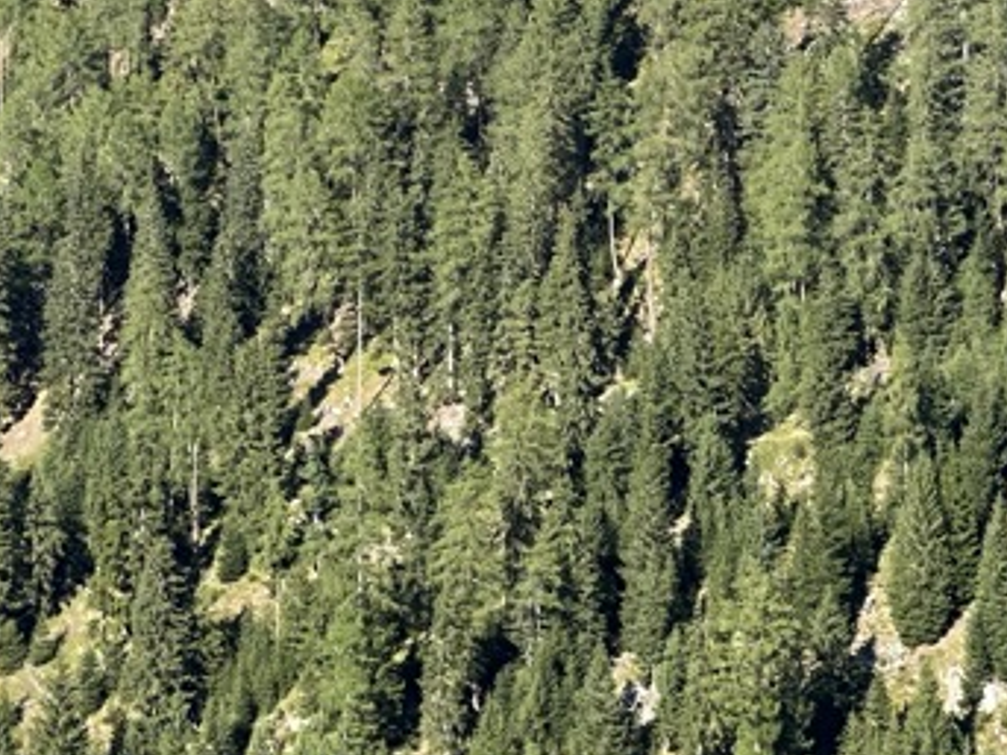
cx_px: 520
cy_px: -332
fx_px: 6688
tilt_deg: +8.0
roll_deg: -0.7
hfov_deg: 8.6
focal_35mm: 230
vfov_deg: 6.4
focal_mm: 9
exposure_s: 1/262
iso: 25
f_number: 2.8
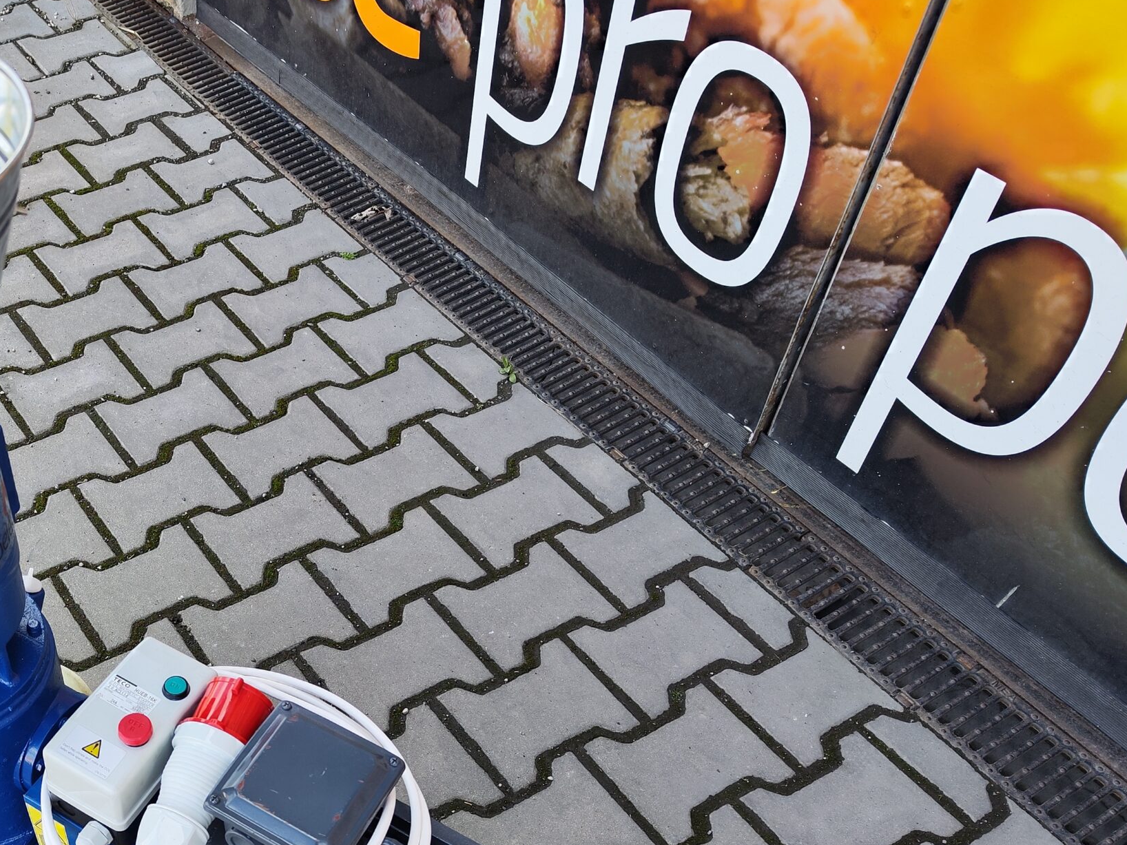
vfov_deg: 38.7
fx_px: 1172
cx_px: 251
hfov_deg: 48.9
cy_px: 629
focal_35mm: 36
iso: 50
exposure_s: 1/196
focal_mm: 7.01
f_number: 1.69
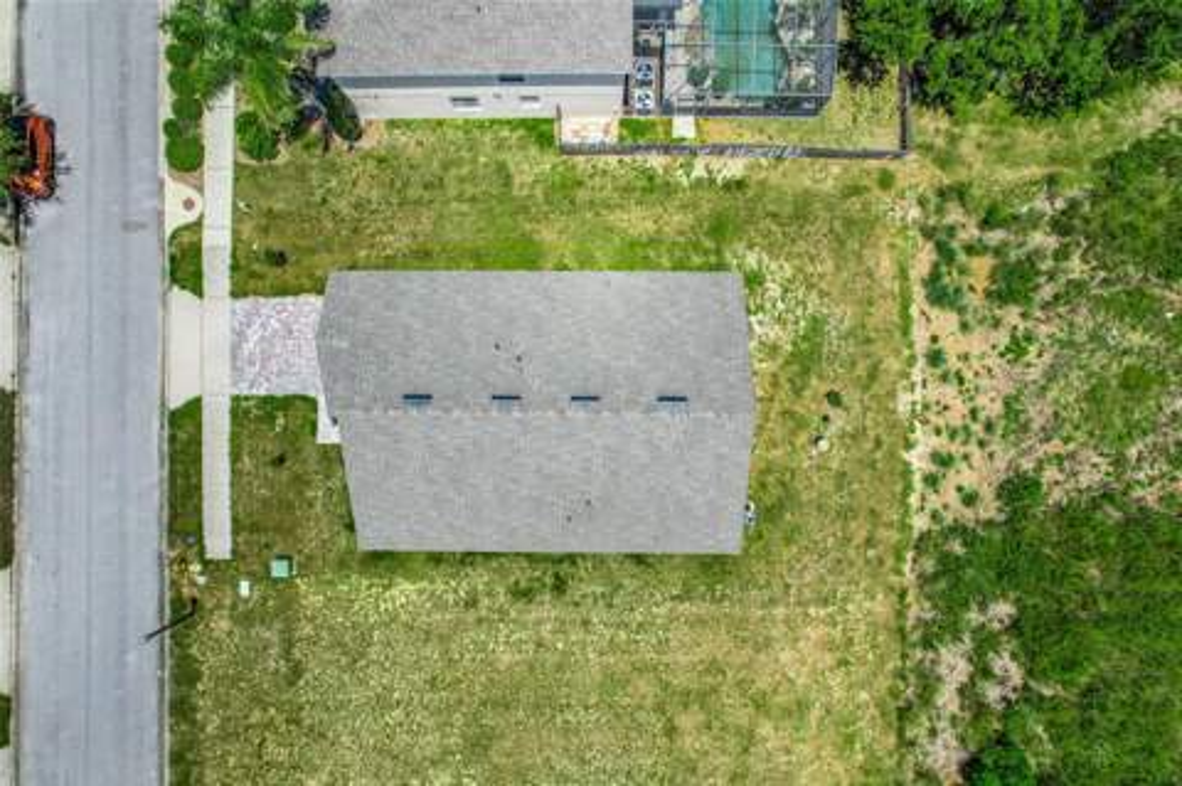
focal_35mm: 22
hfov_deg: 78.6
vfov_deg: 57.1
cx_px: 591
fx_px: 722
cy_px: 393
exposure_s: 1/500
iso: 100
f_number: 2.8
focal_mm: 8.38
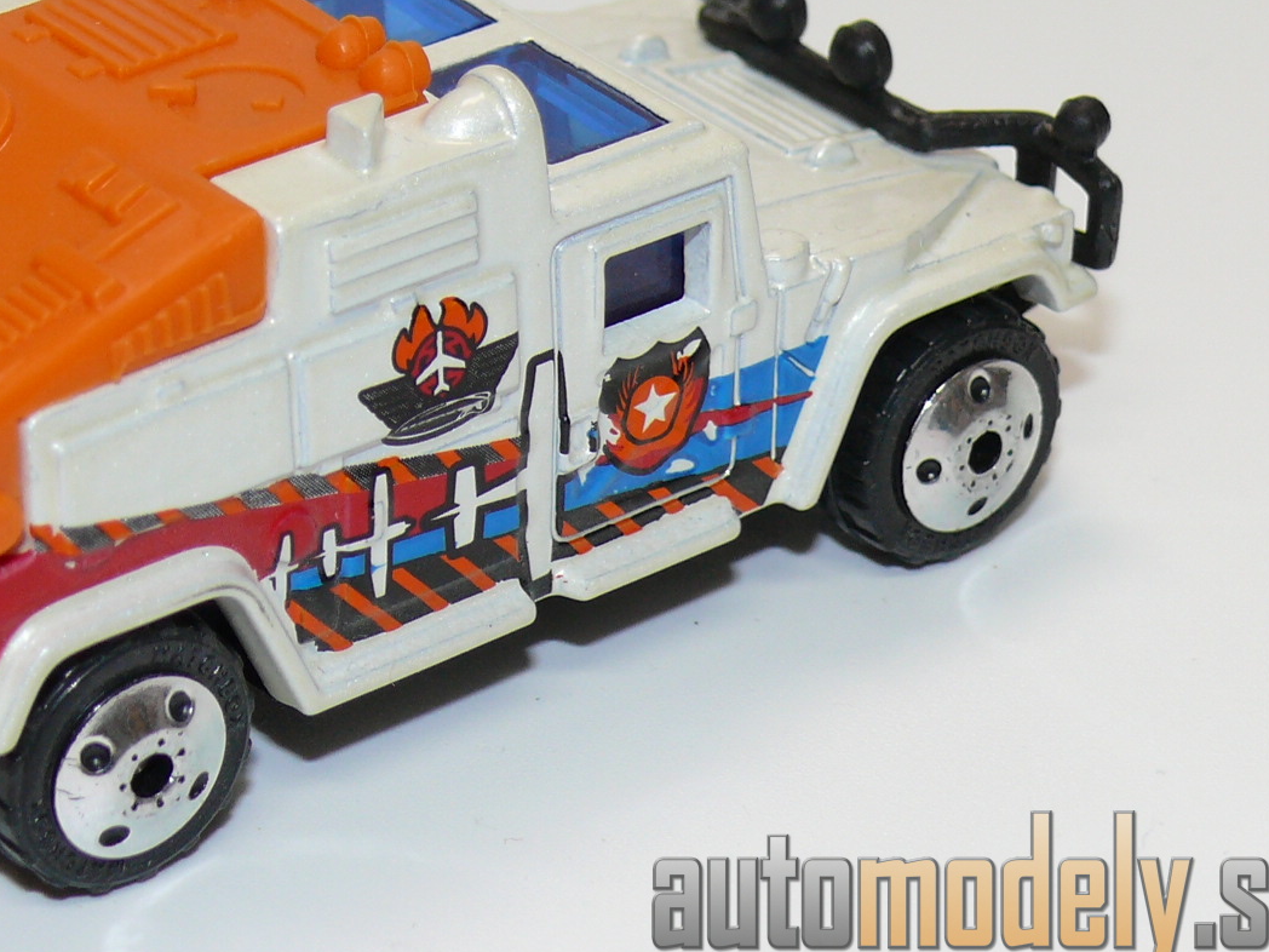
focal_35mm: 142
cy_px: 269
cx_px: 373
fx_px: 5206
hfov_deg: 13.9
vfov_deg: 10.4
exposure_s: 1/30
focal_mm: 12.7
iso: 100
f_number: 4
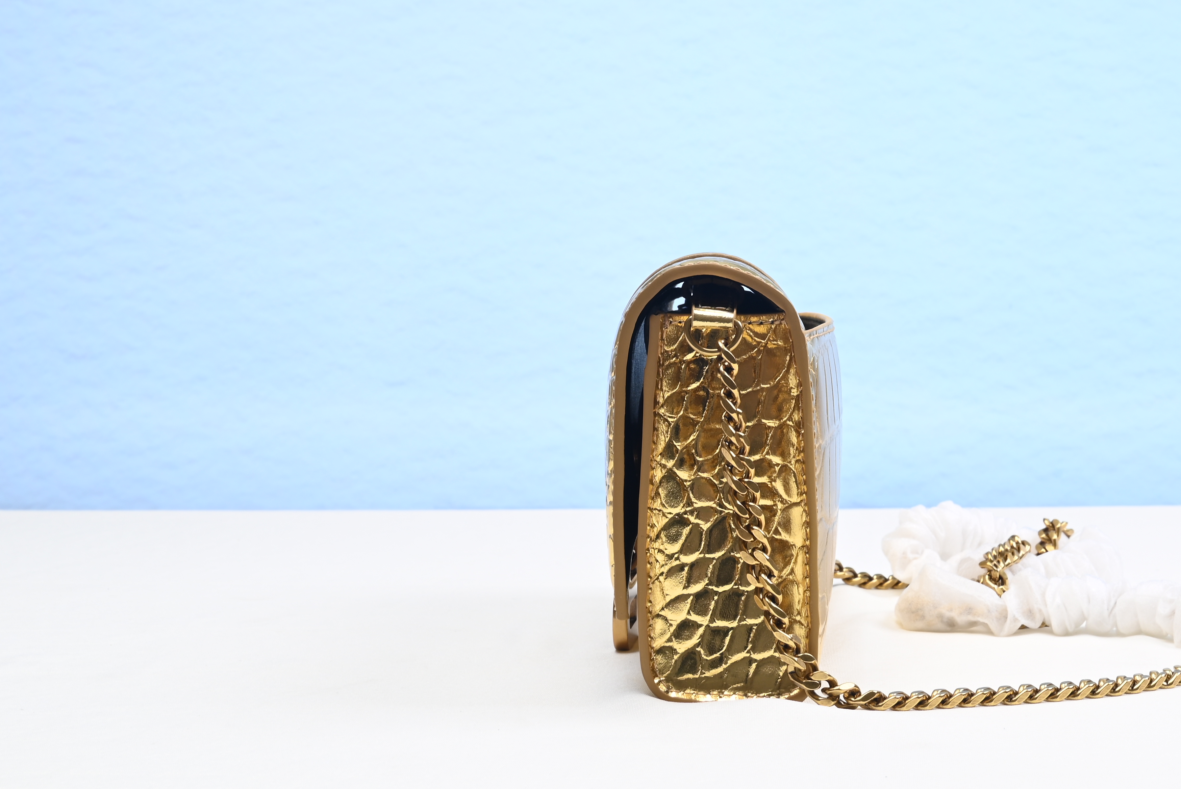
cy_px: 229
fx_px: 2035
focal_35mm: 62
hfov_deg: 32.0
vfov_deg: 21.8
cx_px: 817
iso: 100
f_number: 16
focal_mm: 37
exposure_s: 1/2
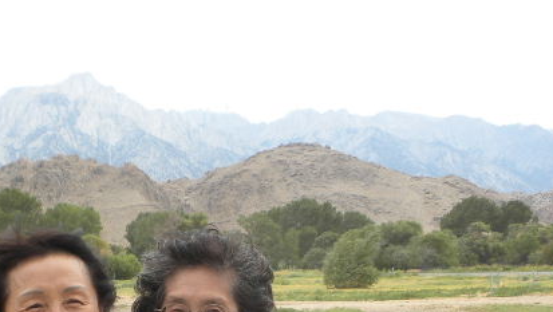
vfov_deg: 14.9
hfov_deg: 27.1
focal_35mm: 78
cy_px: 387
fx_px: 1145
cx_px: 208
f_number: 3.5
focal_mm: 6.6
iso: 64
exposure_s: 1/232
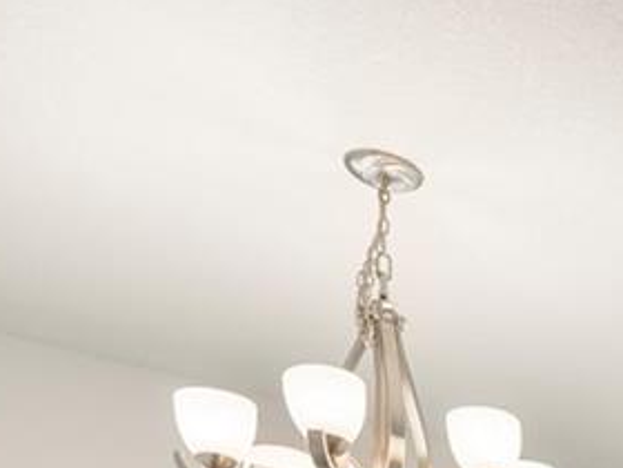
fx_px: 1386
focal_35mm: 77
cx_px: 1146
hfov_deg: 18.9
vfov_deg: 15.1
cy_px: 967
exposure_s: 1/30
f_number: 7.1
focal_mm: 14
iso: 250
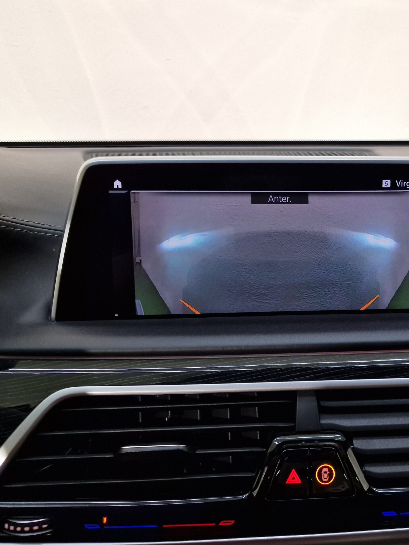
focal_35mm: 31
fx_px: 488
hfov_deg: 43.8
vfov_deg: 58.3
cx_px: 313
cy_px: 270
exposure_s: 1/100
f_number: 1.8
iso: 250
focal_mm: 6.4
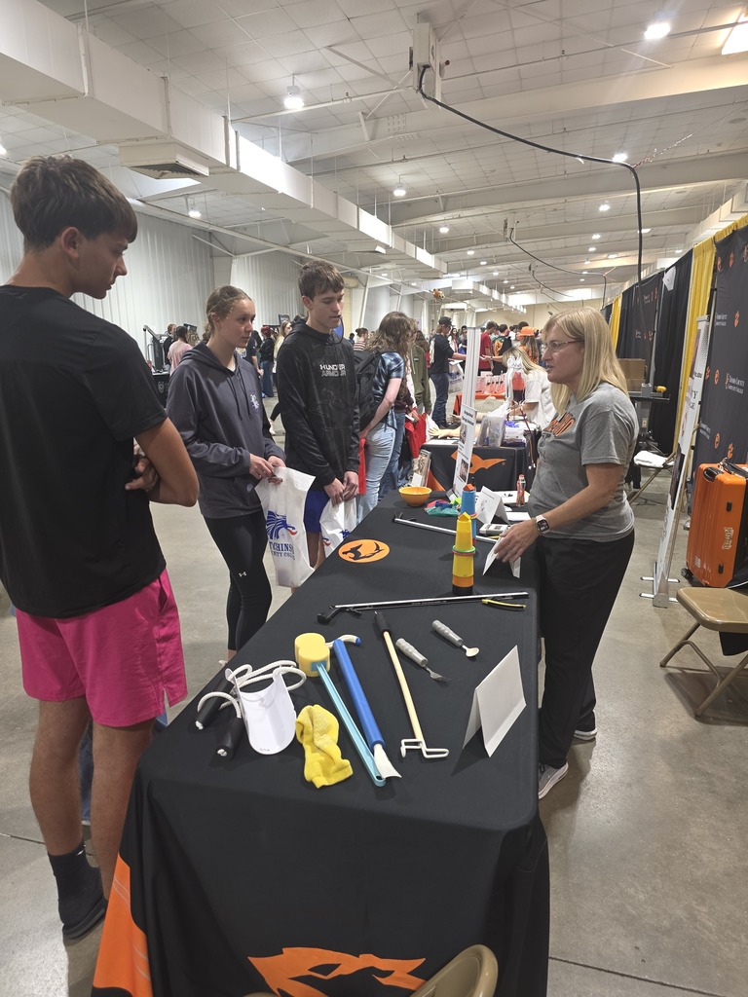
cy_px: 498
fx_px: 663
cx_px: 374
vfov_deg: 73.9
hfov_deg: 58.9
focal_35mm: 23
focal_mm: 6.3
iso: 250
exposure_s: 1/60
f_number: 1.7
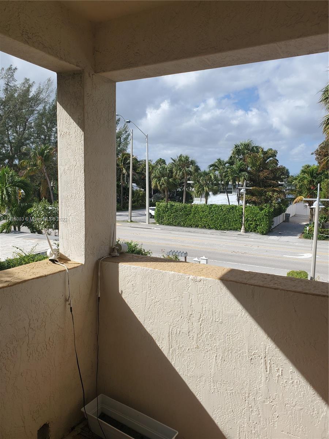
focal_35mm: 26
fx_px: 329
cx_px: 164
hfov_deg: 53.1
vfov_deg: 67.3
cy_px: 220
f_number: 2.4
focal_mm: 4.3
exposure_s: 1/1578
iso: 50
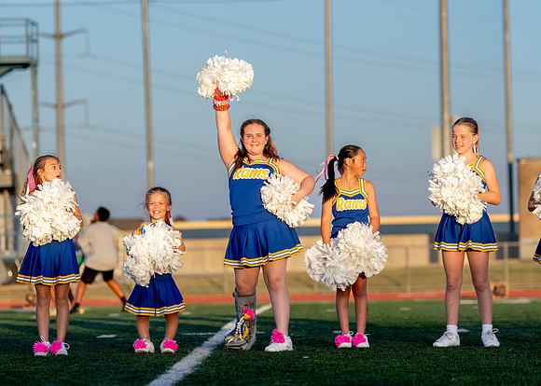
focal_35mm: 174
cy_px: 194
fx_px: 2666
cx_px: 283
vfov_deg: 8.3
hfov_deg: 11.6
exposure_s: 1/3200
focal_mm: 126
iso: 640
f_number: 2.8
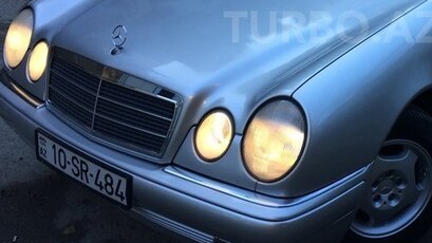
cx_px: 332
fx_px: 584
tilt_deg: -18.5
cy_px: 27
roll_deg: -1.8
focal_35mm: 51
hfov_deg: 39.3
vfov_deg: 22.9
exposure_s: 1/228
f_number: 2.2
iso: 32
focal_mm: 4.15
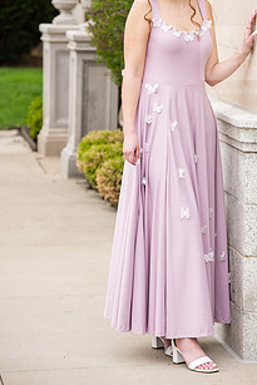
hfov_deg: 8.4
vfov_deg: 12.5
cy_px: 104
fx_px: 1754
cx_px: 181
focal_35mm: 164
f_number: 4
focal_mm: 112
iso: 320
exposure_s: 1/200
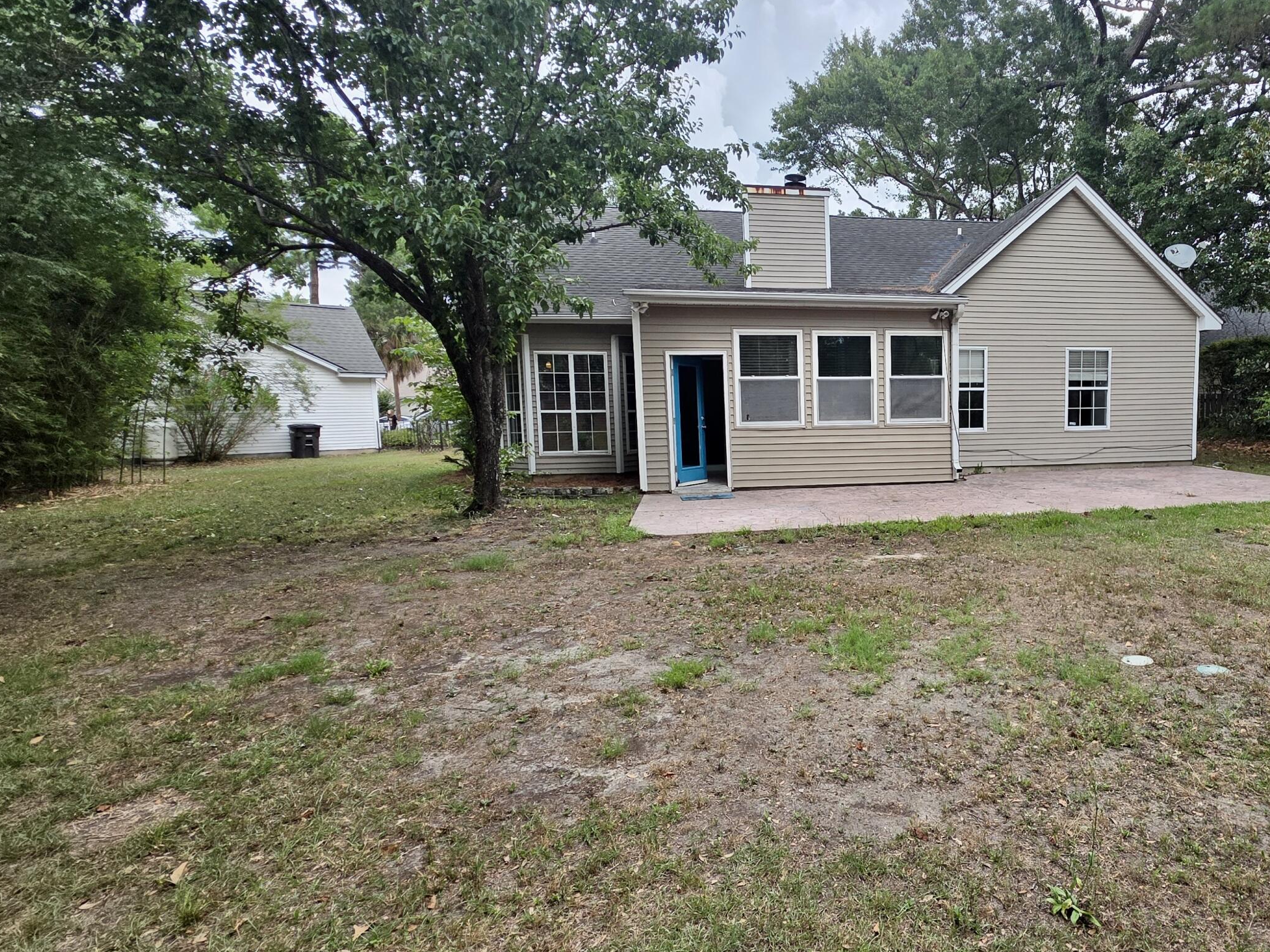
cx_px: 865
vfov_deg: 68.7
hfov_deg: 81.3
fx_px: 697
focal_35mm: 19
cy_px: 464
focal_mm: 2.2
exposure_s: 1/1163
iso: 40
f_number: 1.9
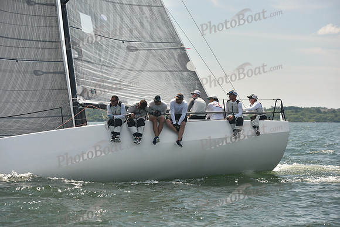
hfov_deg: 20.8
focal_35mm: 98
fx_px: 926
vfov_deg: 14.0
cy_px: 114
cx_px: 170
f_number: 5
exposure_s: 1/1250
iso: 320
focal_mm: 98
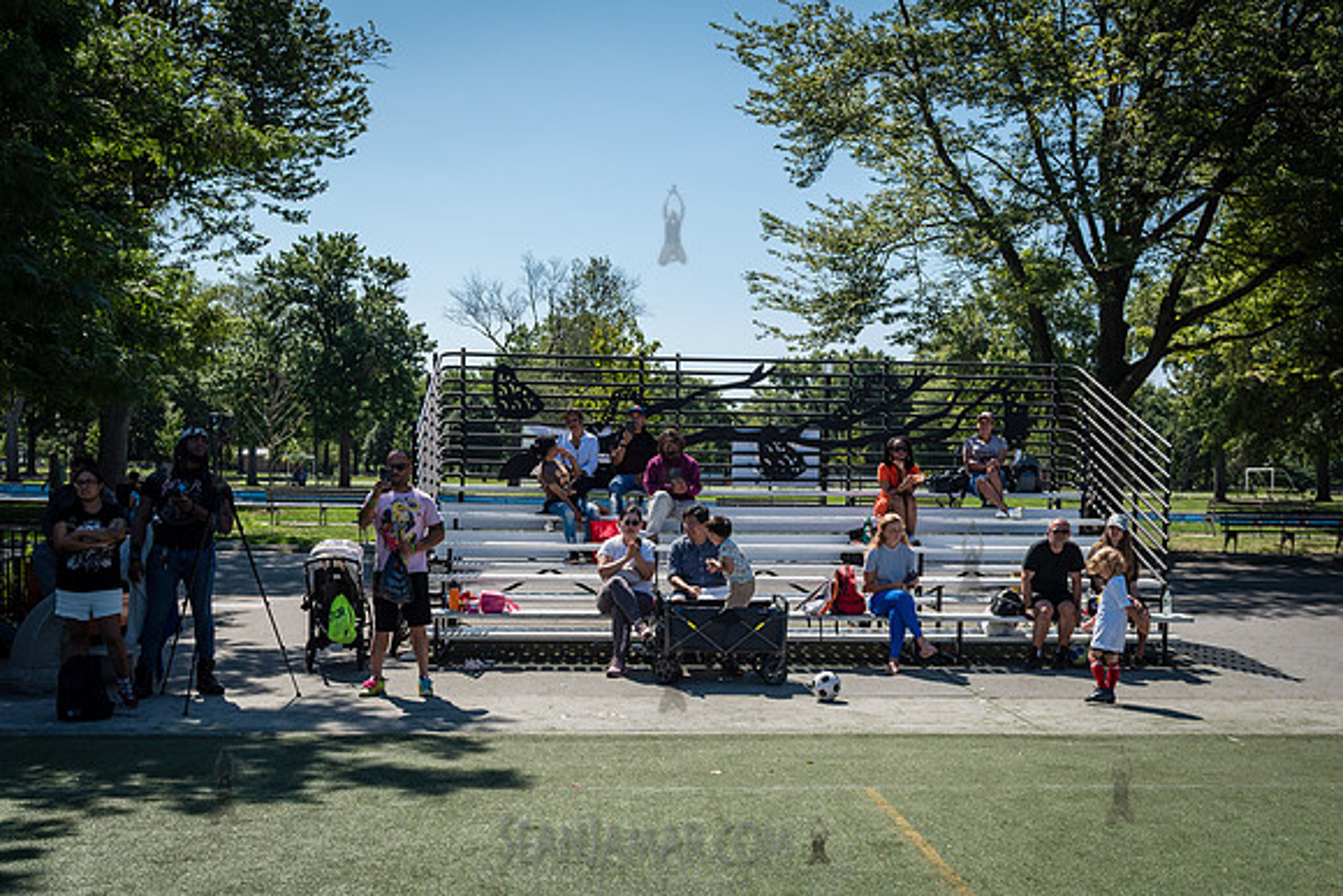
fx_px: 1438
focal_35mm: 39
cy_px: 529
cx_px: 693
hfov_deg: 50.1
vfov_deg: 34.5
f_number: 4
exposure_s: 1/2500
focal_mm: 29
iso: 200
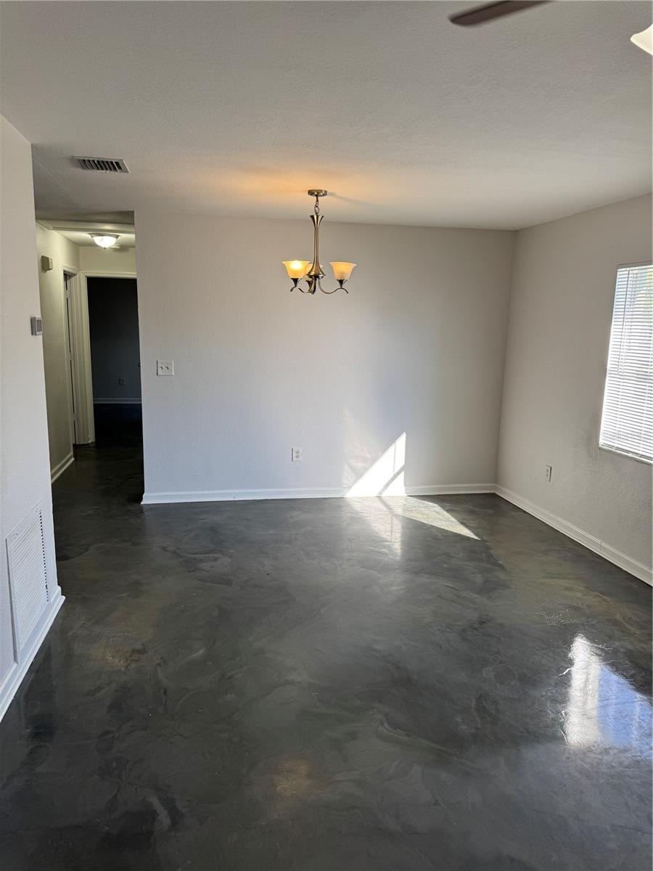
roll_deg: -1.6
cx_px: 326
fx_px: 604
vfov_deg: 71.6
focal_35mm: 24
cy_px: 436
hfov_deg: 56.8
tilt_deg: -10.1
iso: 64
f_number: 1.78
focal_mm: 6.76
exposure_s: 1/176
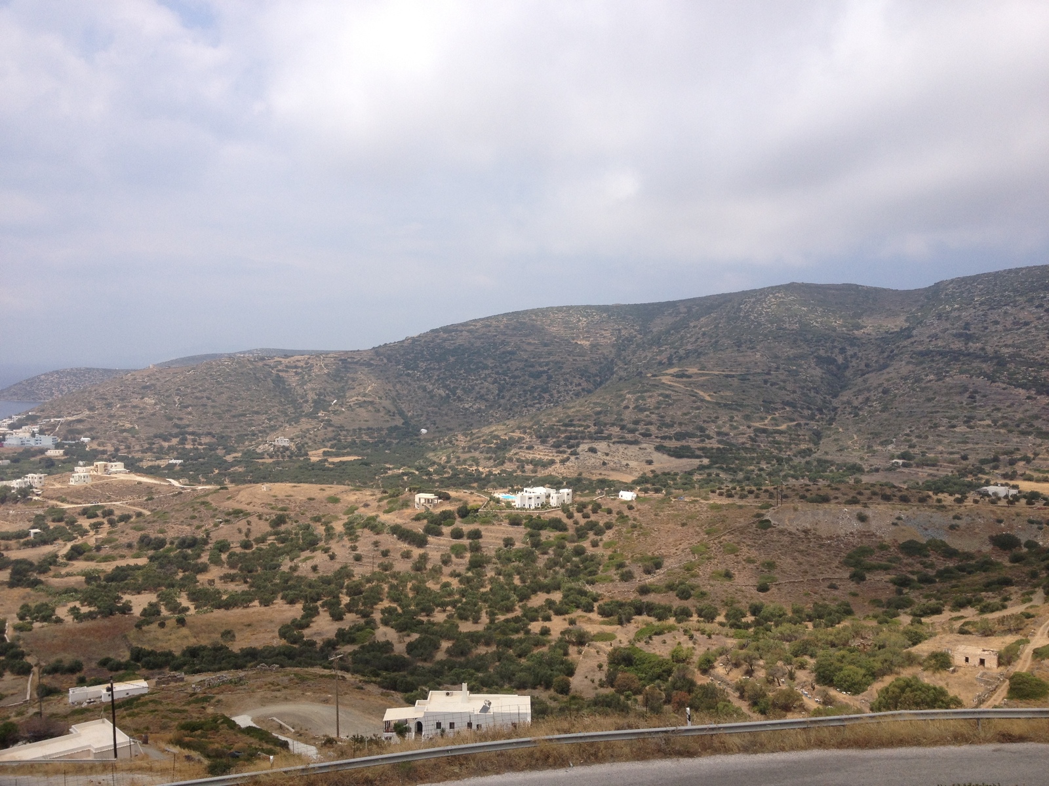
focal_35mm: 35
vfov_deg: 40.7
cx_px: 524
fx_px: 1061
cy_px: 393
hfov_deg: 52.6
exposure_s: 1/2304
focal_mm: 4.28
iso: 50
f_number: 2.4
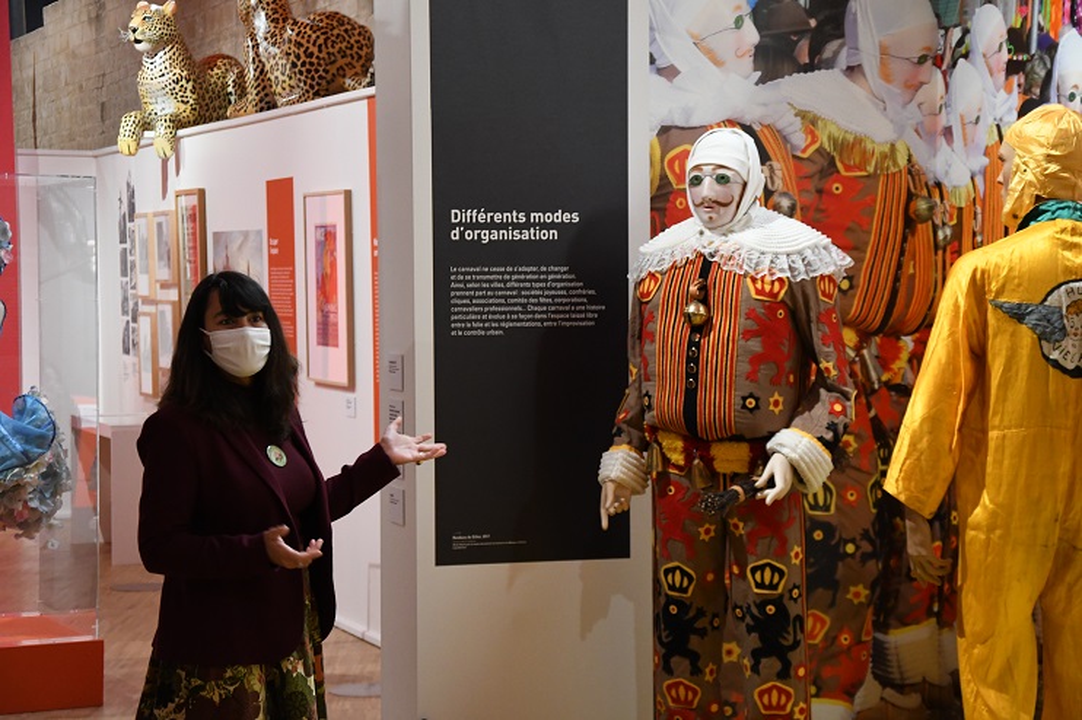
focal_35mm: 87
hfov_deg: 23.4
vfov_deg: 15.7
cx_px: 541
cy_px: 360
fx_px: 2614
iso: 3200
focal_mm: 58
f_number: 5
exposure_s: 1/30
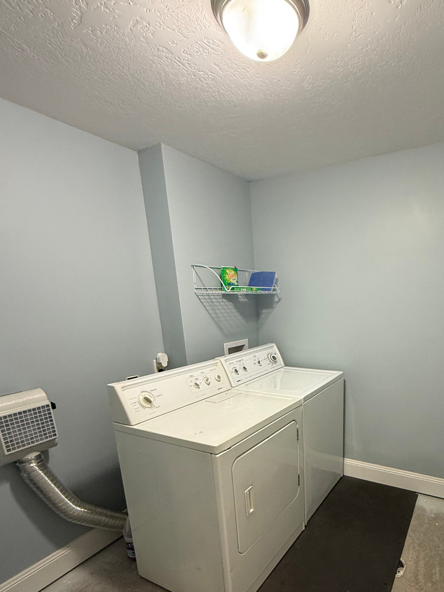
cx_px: 305
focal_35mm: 20
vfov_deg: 79.1
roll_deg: +1.2
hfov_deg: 63.8
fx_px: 342
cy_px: 394
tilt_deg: -15.6
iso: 400
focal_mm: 2.22
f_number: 2.2
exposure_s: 1/60
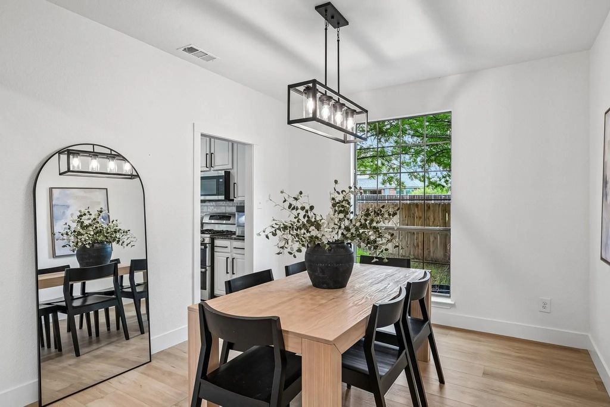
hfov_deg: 85.4
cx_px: 305
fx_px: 330
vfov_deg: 63.2
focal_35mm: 20
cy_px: 204
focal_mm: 19.5
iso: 400
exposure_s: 1/25
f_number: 8
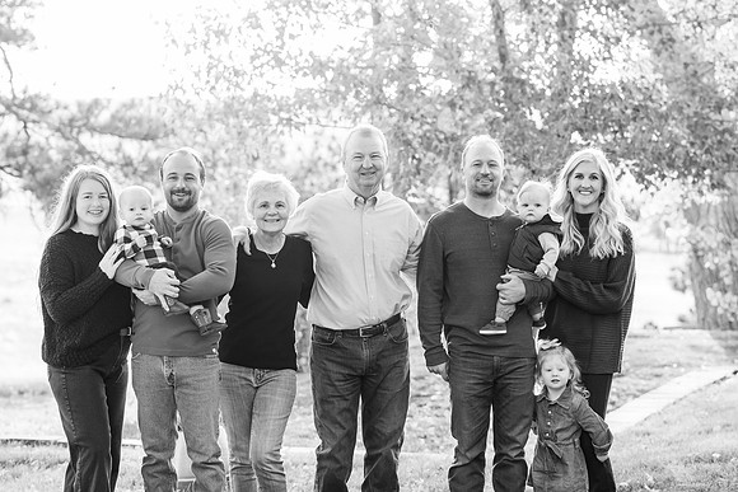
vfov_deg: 12.1
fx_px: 2317
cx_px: 369
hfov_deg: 18.1
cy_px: 246
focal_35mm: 113
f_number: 5
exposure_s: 1/250
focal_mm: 113
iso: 2000
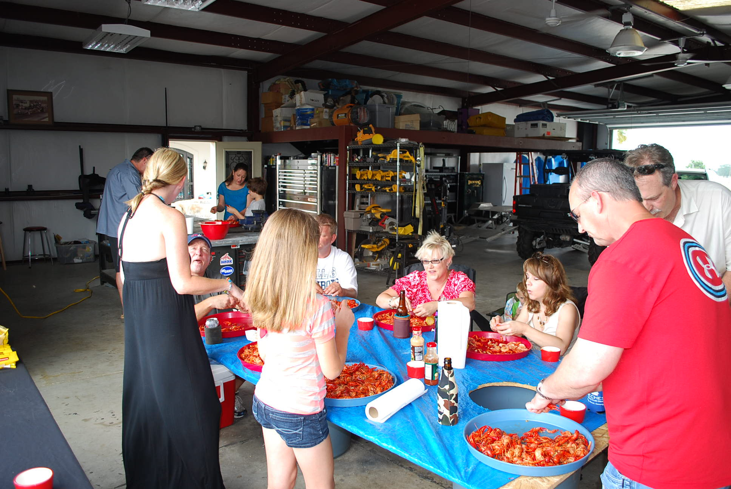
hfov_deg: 67.3
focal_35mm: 27
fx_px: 549
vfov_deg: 48.0
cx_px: 366
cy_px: 244
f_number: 3.5
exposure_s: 1/100
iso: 200
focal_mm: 18
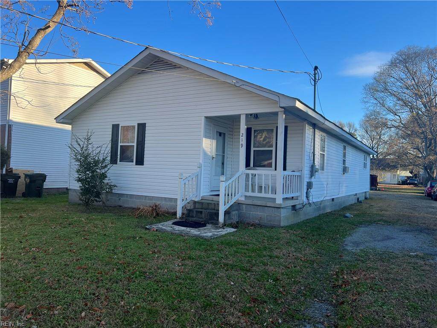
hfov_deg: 67.3
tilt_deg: +0.4
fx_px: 328
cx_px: 218
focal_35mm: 26
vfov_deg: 53.1
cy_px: 164
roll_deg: -3.2
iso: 50
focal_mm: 5.7
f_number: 1.5
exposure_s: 1/1124
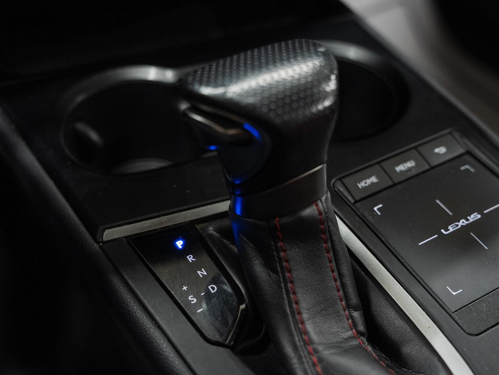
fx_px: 600
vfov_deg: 34.6
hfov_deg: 45.1
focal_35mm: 42
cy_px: 188
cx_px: 250
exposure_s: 1/40
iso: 1000
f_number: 3.5
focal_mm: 38.5
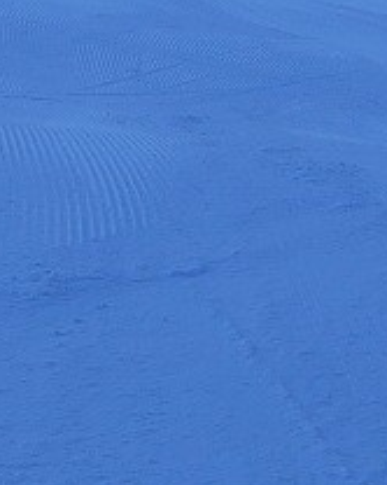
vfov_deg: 11.0
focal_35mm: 173
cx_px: 119
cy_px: -42
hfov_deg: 8.9
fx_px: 2481
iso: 25
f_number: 1.8
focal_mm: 5.4
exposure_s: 1/1667
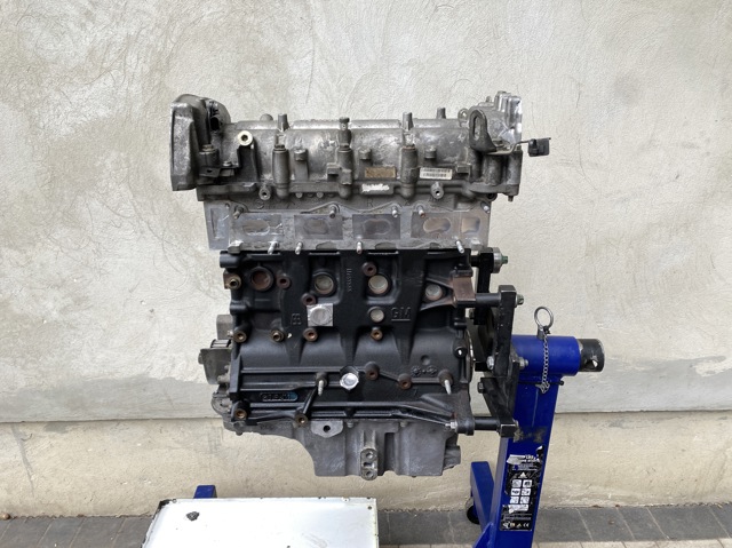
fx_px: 549
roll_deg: +0.5
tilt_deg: -23.6
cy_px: 274
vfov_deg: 53.0
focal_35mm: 26
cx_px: 366
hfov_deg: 67.3
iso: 40
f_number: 1.8
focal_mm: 4.25
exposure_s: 1/122
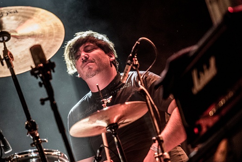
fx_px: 1708
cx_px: 97
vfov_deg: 5.4
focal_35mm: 254
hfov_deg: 8.1
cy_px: 94
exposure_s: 1/80
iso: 1600
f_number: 2.8
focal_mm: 185
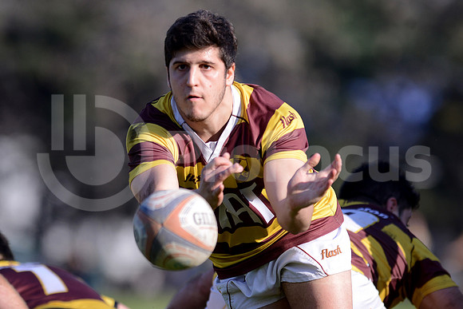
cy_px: 154
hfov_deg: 4.9
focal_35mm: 420
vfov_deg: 3.3
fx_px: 5403
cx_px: 232
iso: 400
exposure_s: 1/2000
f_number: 4
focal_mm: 420
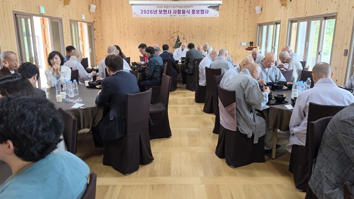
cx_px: 181
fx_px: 244
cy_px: 94
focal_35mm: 26
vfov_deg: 44.4
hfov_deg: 71.9
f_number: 1.4
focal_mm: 6.5
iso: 100
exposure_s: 1/120
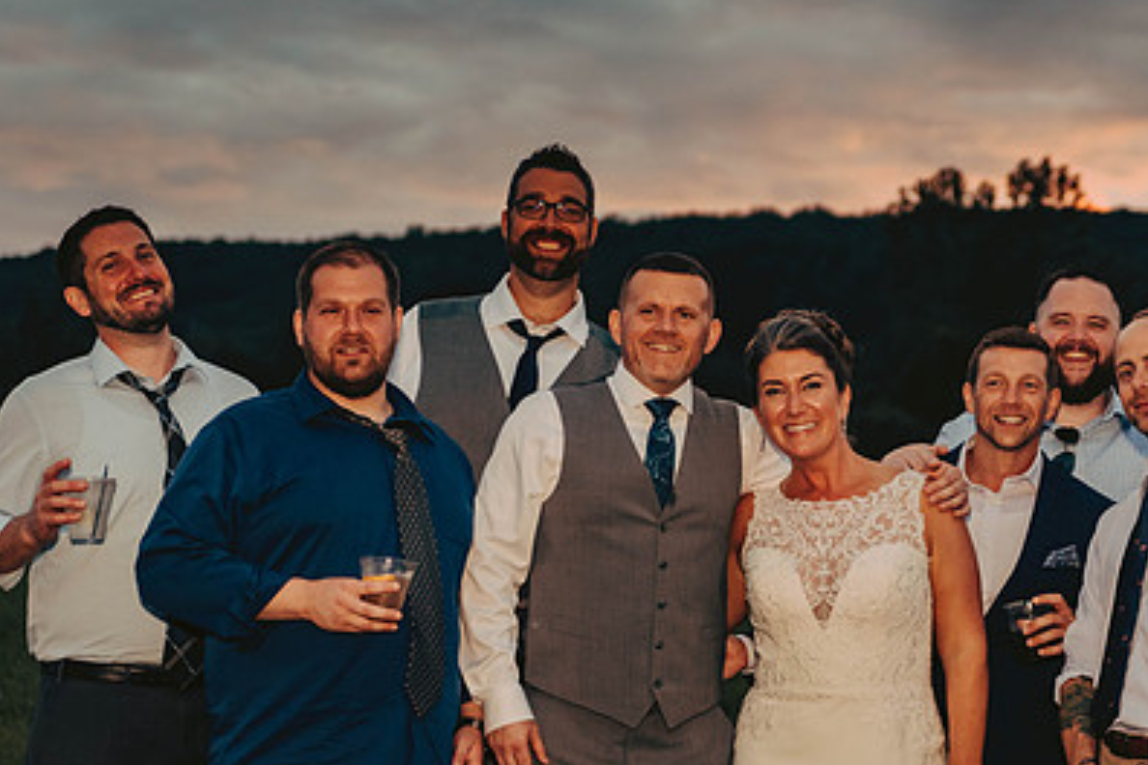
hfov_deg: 24.7
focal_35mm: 82
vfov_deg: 16.6
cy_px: 497
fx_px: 2615
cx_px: 693
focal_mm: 56
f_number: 2.8
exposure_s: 1/125
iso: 1600
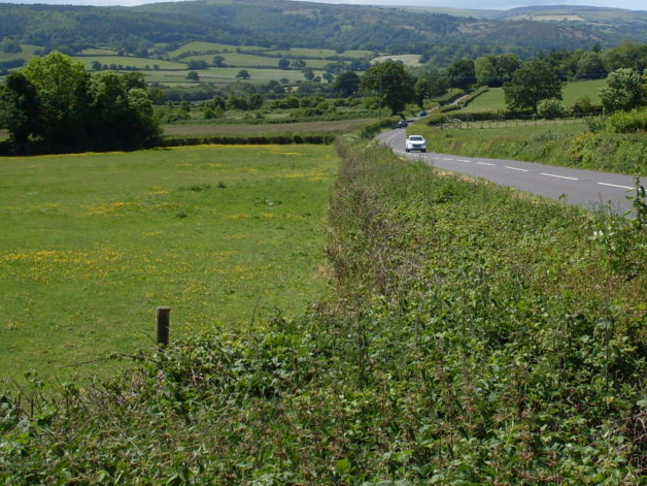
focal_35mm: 62
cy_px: 142
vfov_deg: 23.5
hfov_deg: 30.6
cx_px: 489
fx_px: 1159
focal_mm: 6.3
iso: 80
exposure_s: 1/250
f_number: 8.4
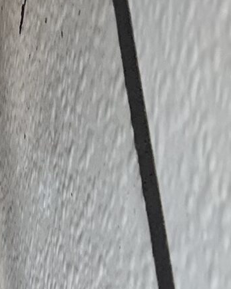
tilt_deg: -74.0
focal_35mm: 117
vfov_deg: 14.5
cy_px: 511
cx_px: -79
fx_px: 1000
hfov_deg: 12.7
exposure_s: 1/121
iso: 125
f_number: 1.5
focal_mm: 5.7
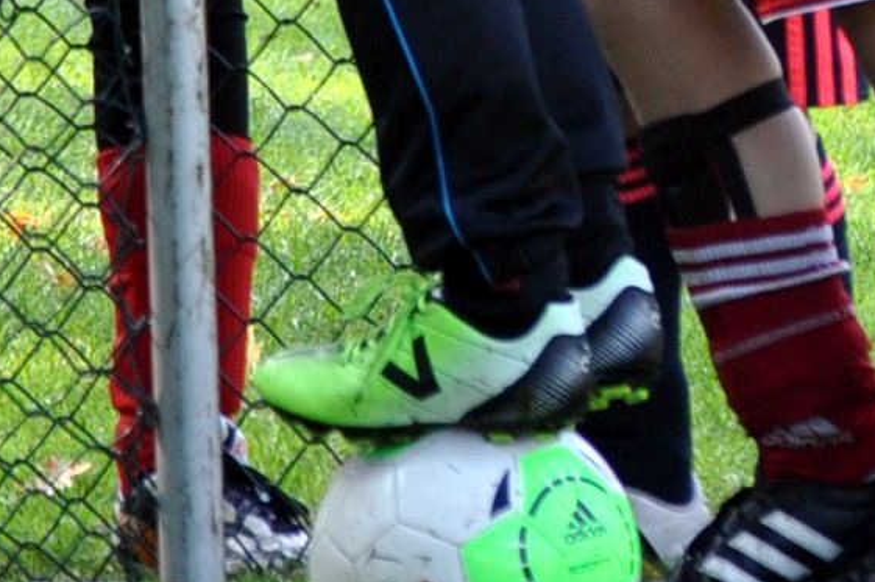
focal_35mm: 1118
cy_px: -818
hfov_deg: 1.8
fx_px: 27149
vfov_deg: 1.2
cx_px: 707
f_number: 4.5
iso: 400
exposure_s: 1/320
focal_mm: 130
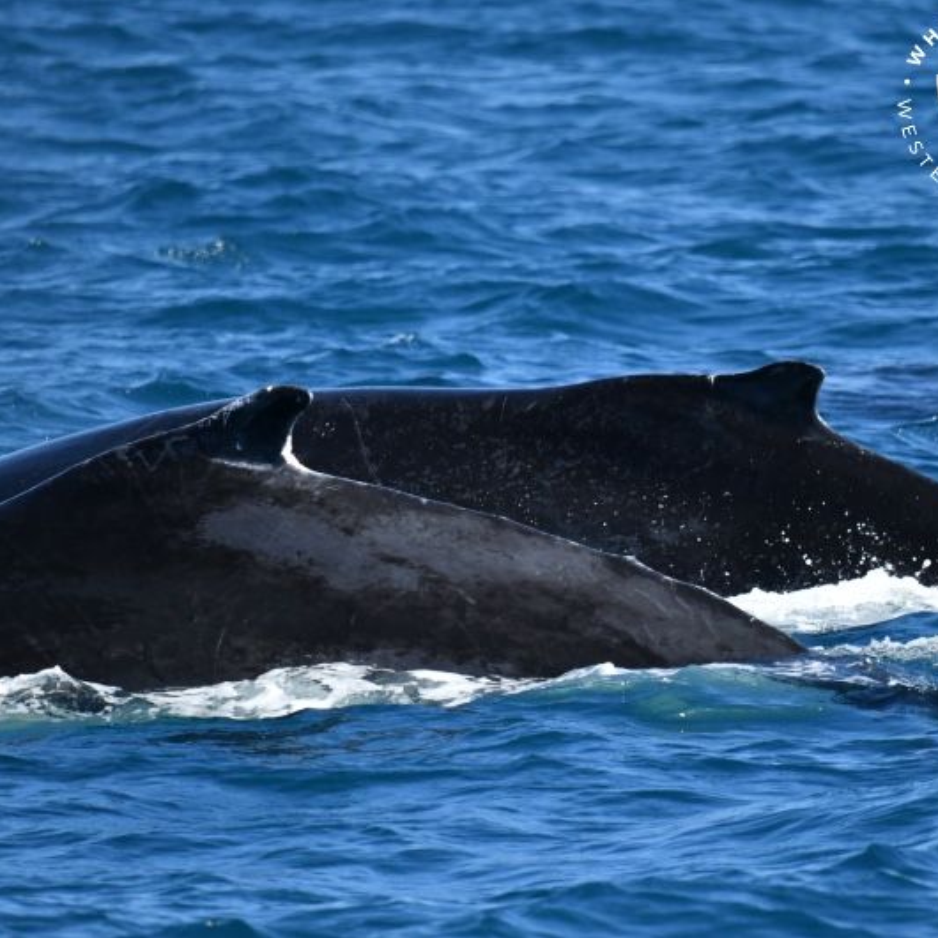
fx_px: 23575
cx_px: 395
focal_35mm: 769
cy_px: 468
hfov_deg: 2.3
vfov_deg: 2.3
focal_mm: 600
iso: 2000
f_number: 6.3
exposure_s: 1/8000
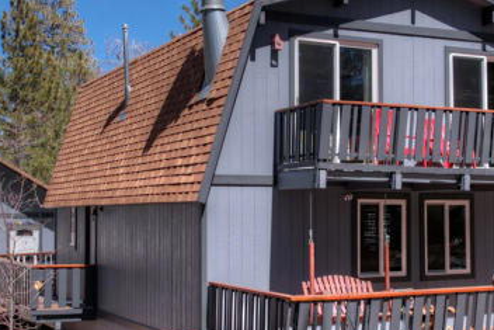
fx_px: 879
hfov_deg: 31.3
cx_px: 295
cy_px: 176
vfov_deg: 21.3
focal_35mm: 64
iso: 100
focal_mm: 8.4
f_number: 2.8
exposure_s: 1/2000
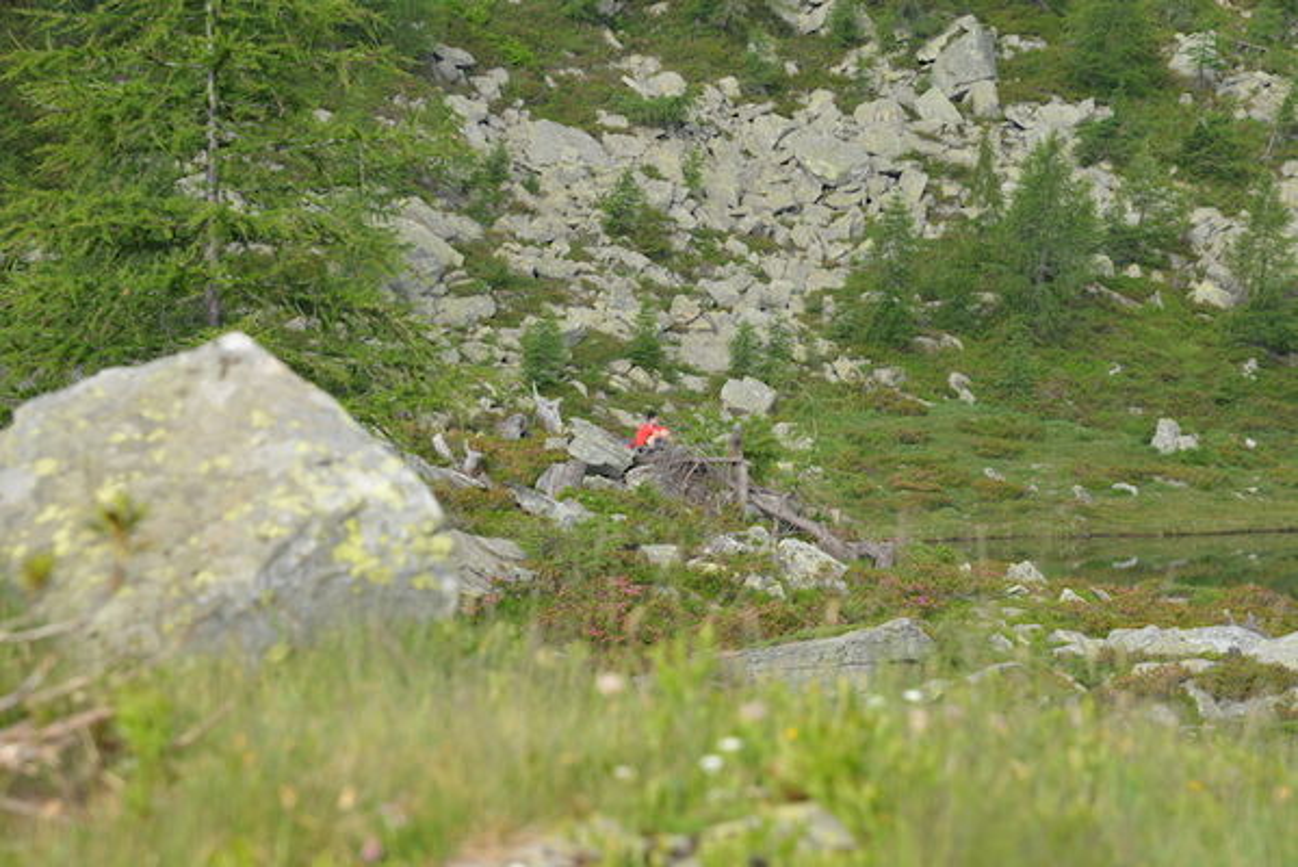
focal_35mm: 120
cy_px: 434
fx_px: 4329
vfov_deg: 11.4
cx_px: 649
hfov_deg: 17.1
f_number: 10
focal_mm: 120
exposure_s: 1/400
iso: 500
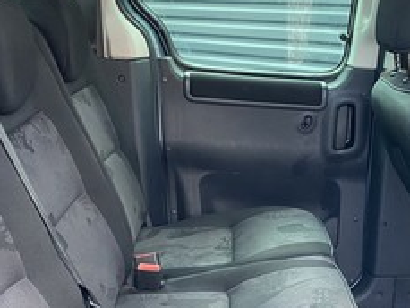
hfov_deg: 31.7
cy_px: 264
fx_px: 687
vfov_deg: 24.7
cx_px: 367
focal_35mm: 58
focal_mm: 4.25
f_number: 1.8
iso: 125
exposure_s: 1/89
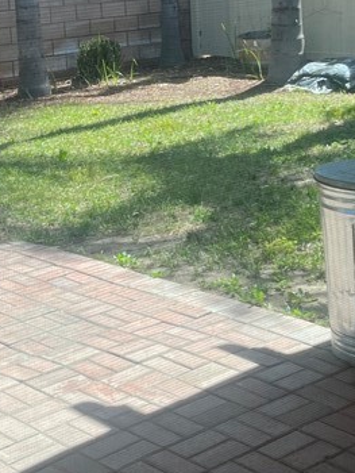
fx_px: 1038
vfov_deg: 25.4
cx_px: 109
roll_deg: +3.2
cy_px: 135
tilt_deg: -8.6
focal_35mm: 76
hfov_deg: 19.3
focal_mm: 5.1
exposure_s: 1/422
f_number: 1.6
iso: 50
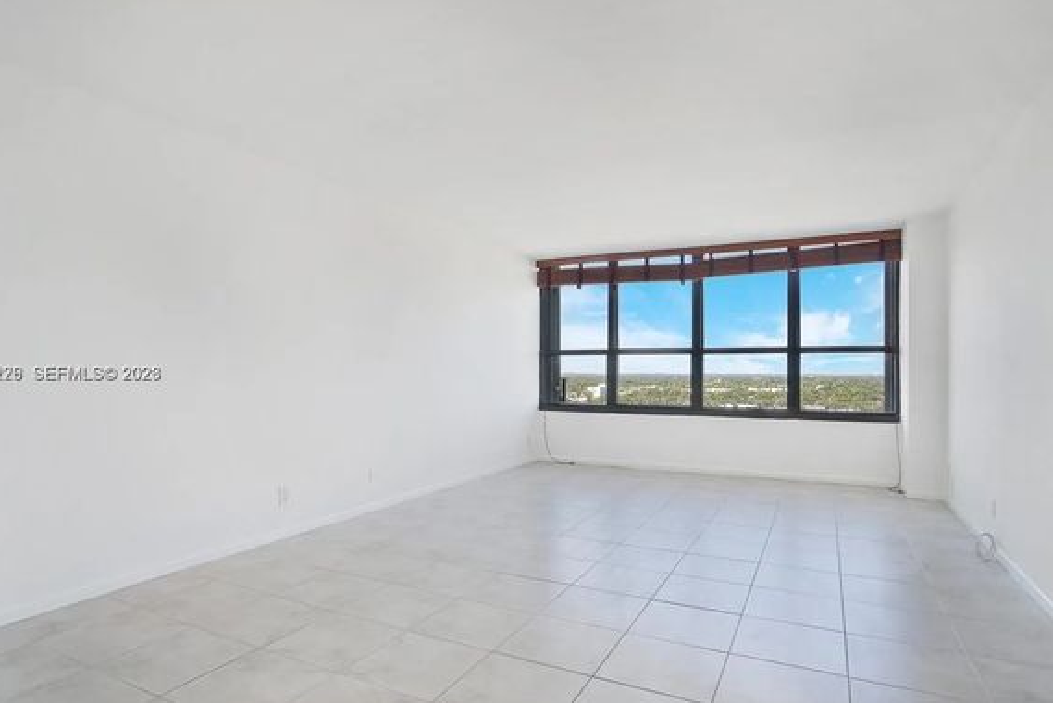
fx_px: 543
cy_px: 375
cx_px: 522
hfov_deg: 88.2
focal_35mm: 19
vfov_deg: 65.8
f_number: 8
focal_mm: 11
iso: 100
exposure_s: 1/10
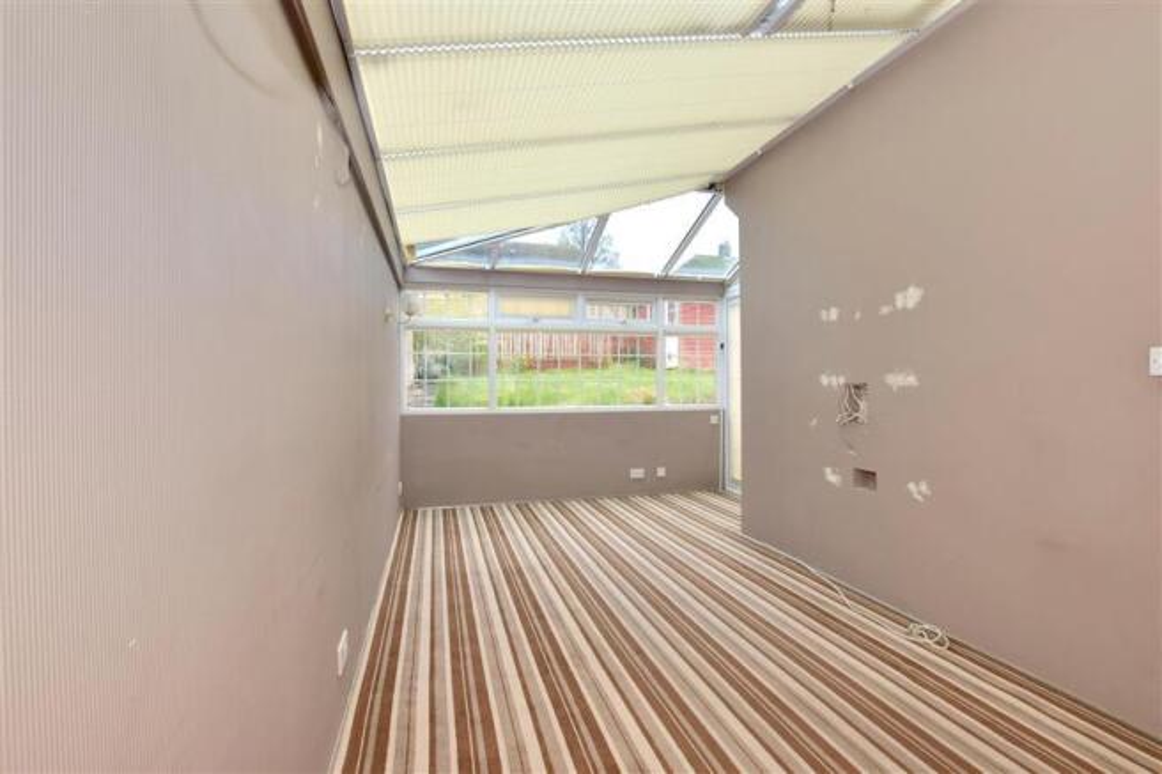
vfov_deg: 77.3
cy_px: 387
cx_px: 581
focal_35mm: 15
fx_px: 484
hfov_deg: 100.4
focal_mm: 10
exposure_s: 1/60
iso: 400
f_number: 11
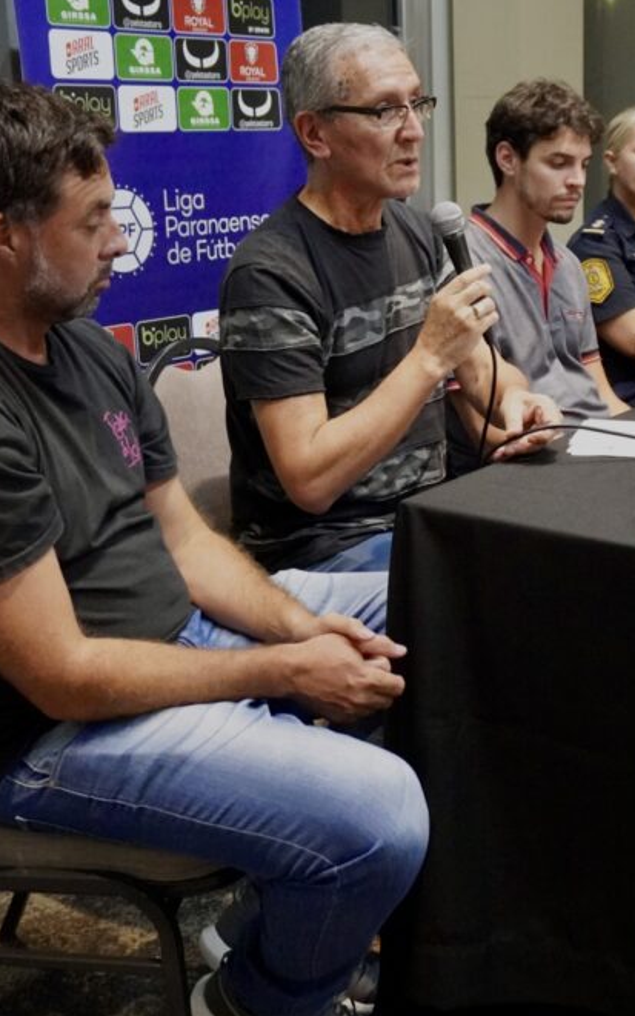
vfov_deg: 40.4
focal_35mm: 50
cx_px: 415
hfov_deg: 25.8
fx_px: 1379
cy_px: 430
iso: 6400
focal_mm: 21
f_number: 4
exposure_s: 1/200
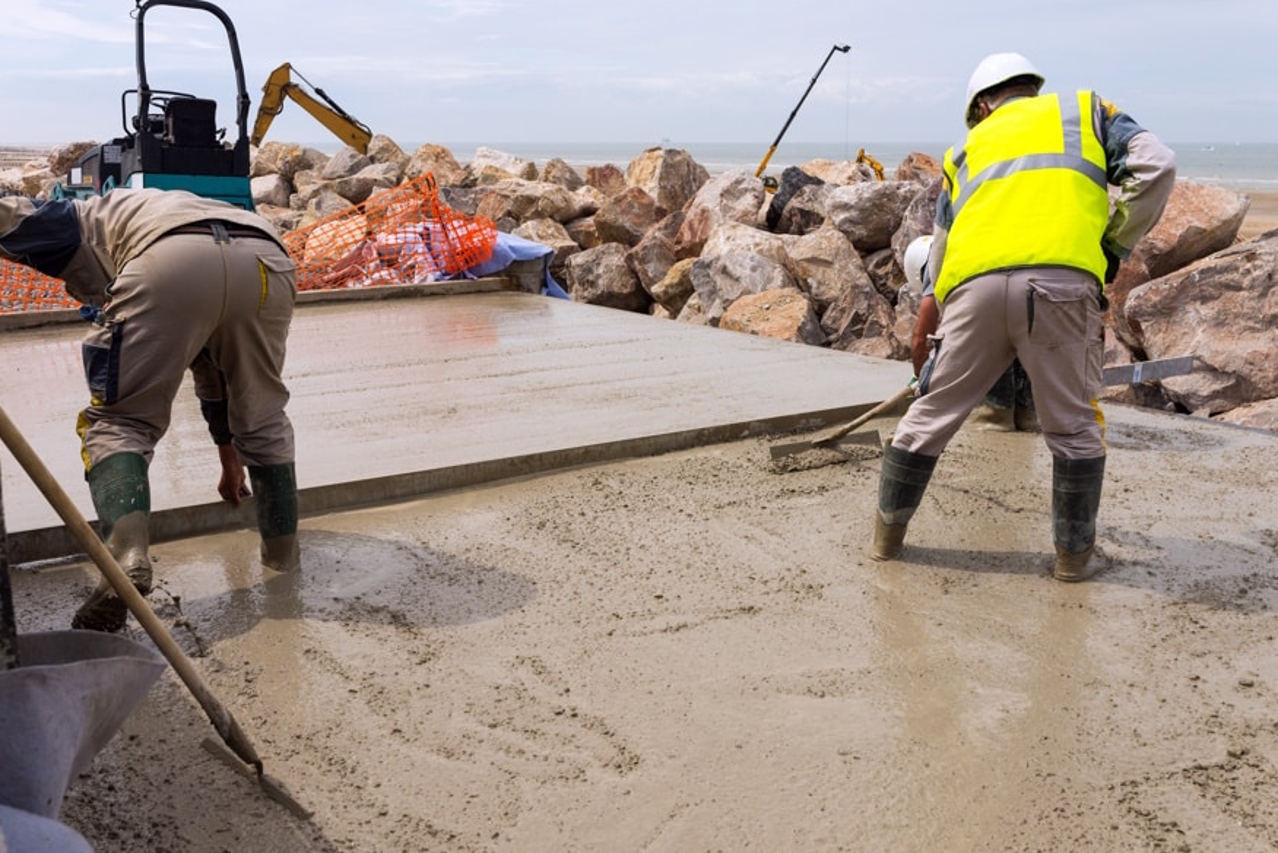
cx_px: 631
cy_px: 417
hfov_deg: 53.1
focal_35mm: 36
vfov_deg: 36.9
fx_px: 1278
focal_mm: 35
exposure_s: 1/640
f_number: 10
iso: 125
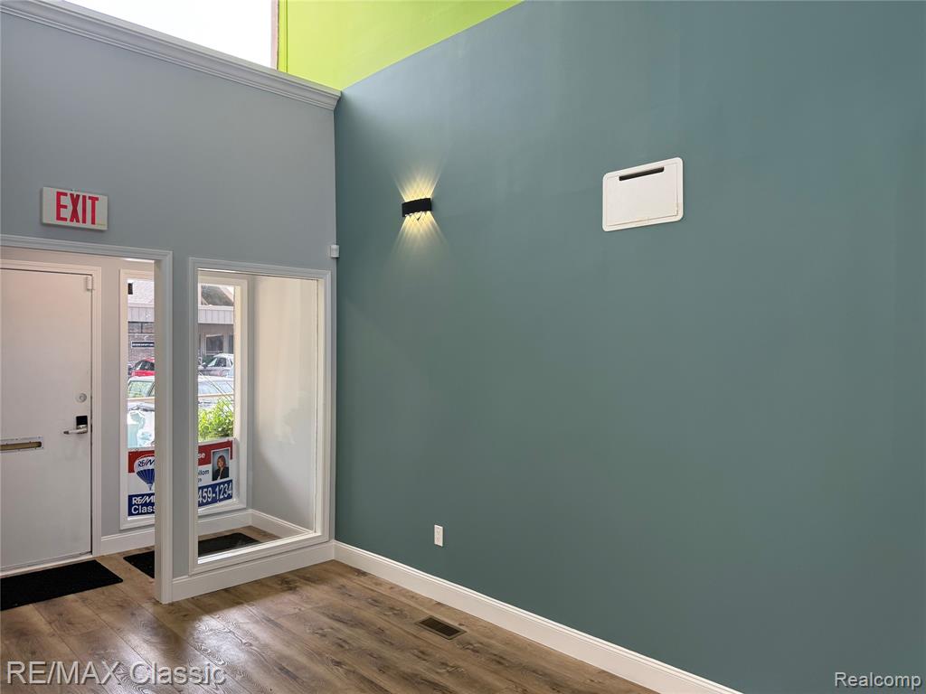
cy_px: 347
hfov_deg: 71.6
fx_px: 642
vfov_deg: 56.8
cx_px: 463
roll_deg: +0.0
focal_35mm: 24
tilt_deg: +0.1
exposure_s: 1/243
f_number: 1.78
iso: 100
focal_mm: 6.76
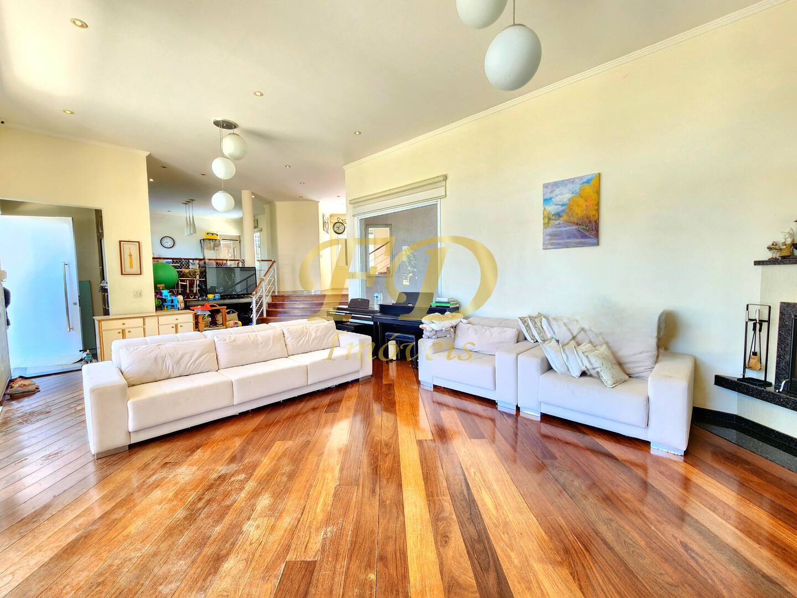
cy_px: 299
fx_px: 299
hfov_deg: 106.2
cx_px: 398
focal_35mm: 13
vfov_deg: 89.9
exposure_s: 1/60.2
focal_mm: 2.2
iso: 160
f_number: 2.2
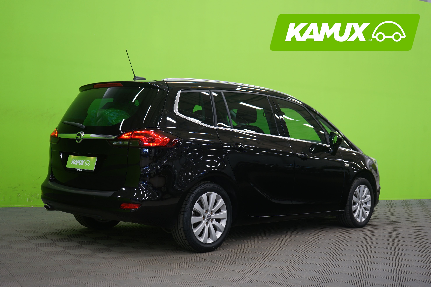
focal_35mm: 47
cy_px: 144
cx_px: 216
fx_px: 563
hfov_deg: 41.9
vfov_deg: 28.6
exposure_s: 1/8
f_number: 5
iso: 400
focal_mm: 47
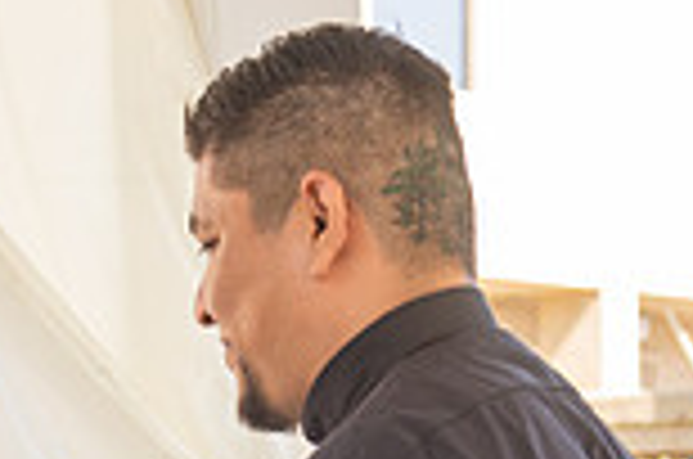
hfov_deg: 12.0
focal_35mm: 170
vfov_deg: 7.9
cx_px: 14
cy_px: 709
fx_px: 3266
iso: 100
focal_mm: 45
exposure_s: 1/100
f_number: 4
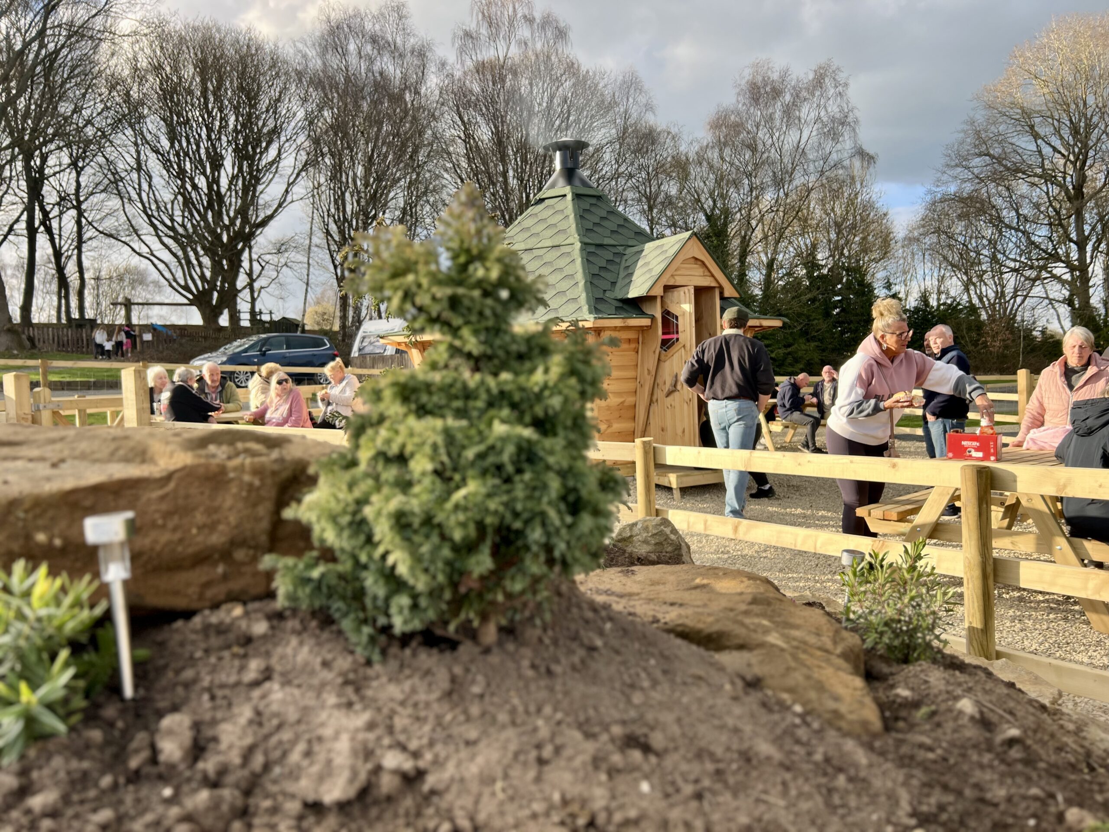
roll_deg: +2.1
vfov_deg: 53.1
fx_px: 833
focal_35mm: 26
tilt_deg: -2.6
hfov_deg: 67.3
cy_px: 416
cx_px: 554
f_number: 1.5
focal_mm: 5.7
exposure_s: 1/758
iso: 50
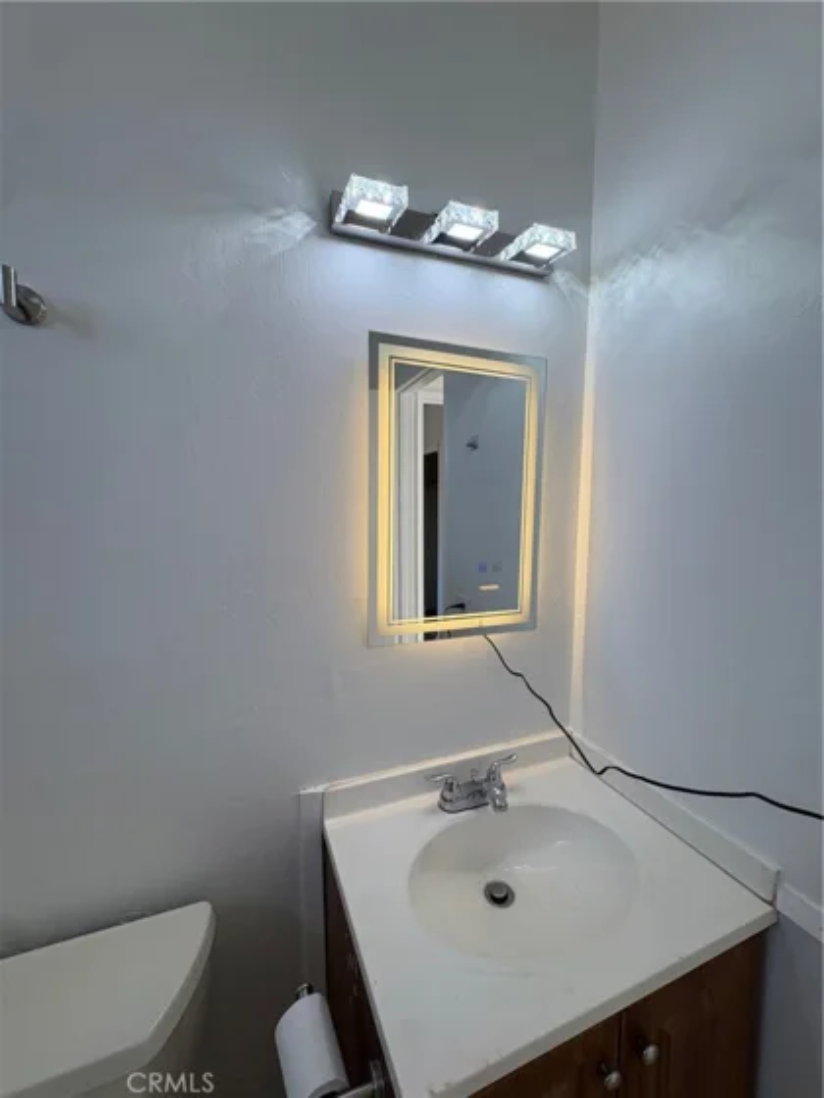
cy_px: 549
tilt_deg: -7.2
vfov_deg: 102.1
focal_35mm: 14
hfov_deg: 85.7
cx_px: 412
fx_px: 444
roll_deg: -0.6
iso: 40
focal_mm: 2.22
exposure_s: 1/120
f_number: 2.2
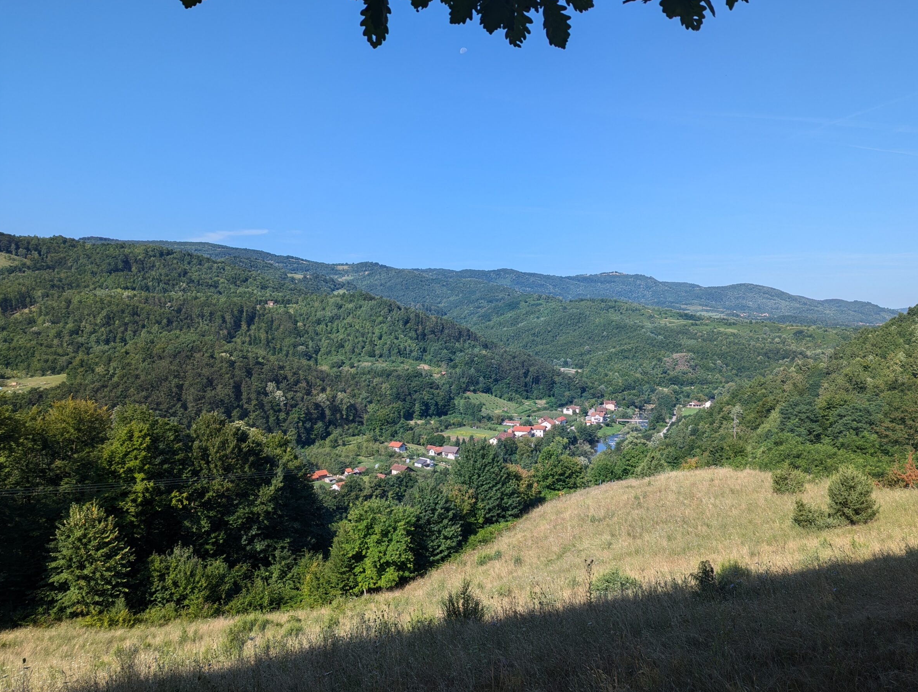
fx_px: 691
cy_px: 365
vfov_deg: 53.2
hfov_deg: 67.1
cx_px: 494
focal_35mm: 26
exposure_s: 1/1595
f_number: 1.85
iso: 48
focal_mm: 6.81
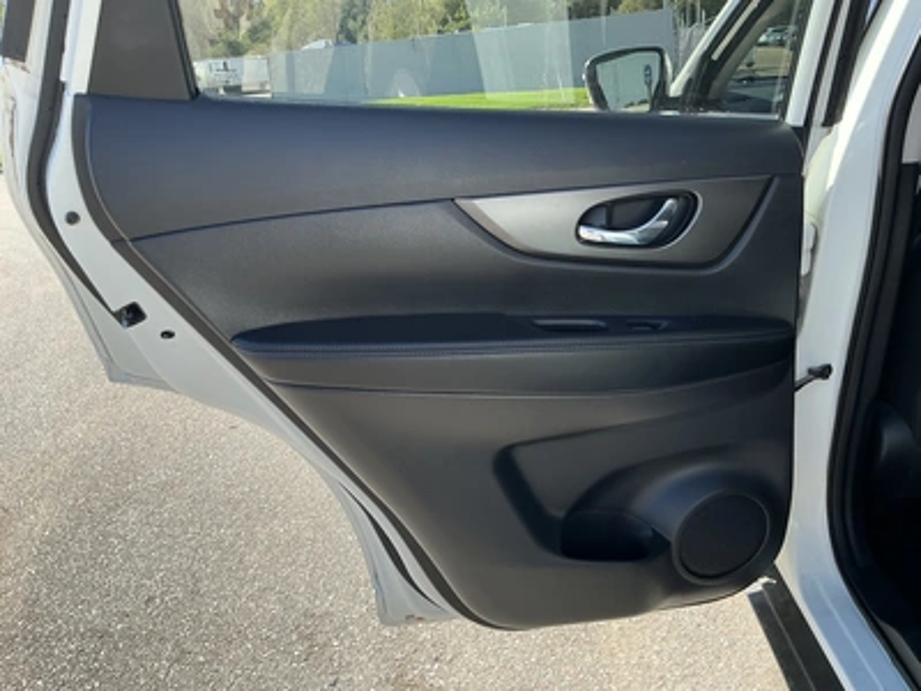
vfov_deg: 49.7
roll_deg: +6.7
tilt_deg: -20.1
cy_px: 346
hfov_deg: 63.4
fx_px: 745
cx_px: 460
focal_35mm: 28
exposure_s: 1/529
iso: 25
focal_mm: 3
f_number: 1.8
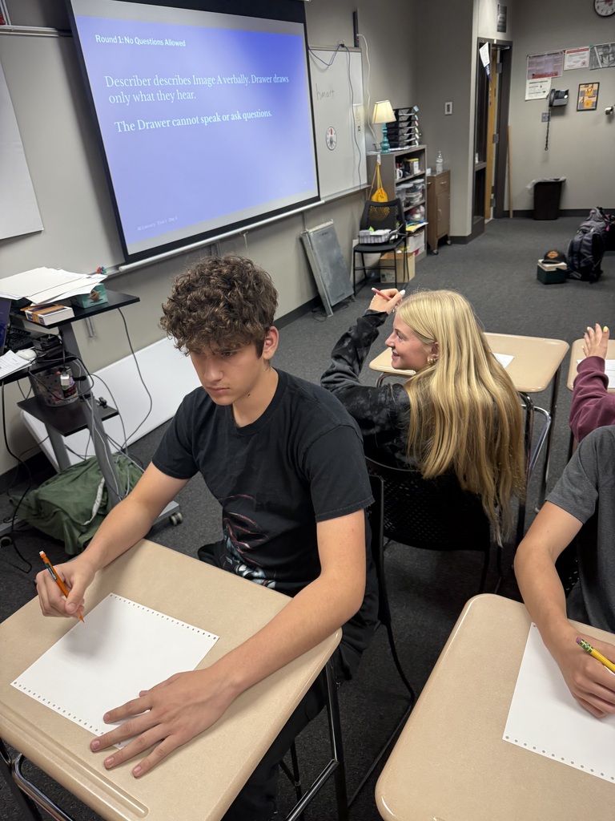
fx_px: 569
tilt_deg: -27.0
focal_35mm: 24
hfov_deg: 56.8
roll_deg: +3.7
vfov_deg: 71.6
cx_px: 308
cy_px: 410
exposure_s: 1/120
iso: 200
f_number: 1.78
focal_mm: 6.76
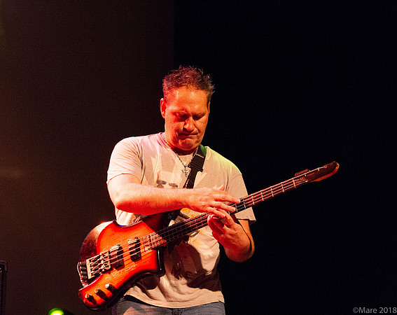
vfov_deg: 10.5
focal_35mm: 146
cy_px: 158
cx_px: 160
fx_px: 1708
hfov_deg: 13.2
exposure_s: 1/125
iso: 8000
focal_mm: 130
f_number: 7.1
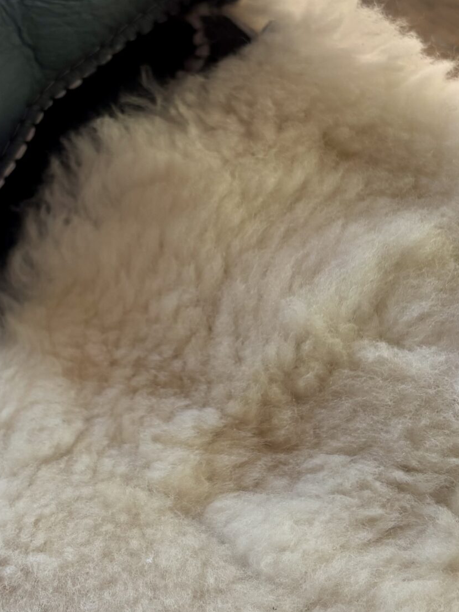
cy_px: 273
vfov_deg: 32.2
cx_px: 182
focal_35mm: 60
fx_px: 1061
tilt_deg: -52.1
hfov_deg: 24.4
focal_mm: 5.96
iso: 50
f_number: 1.6
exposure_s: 1/167
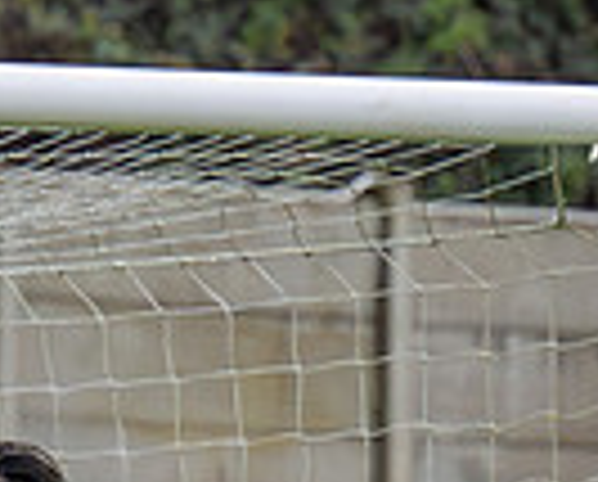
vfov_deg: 1.1
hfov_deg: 1.3
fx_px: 26127
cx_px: 284
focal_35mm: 1473
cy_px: 868
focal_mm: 150
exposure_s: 1/1250
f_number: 2.8
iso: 2000
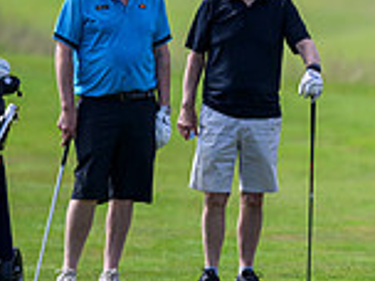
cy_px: 5
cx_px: 730
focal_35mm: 2176
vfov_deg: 0.7
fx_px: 23573
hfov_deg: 0.9
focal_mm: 560
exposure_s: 1/2500
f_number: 4
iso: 500
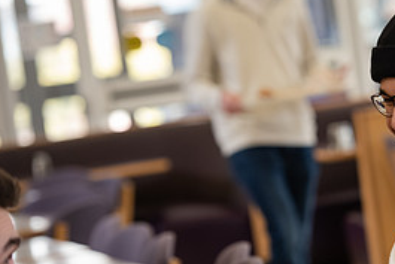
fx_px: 3118
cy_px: 172
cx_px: 405
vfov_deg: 4.8
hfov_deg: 7.2
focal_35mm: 284
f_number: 3.5
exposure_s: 1/200
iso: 1000
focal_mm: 130
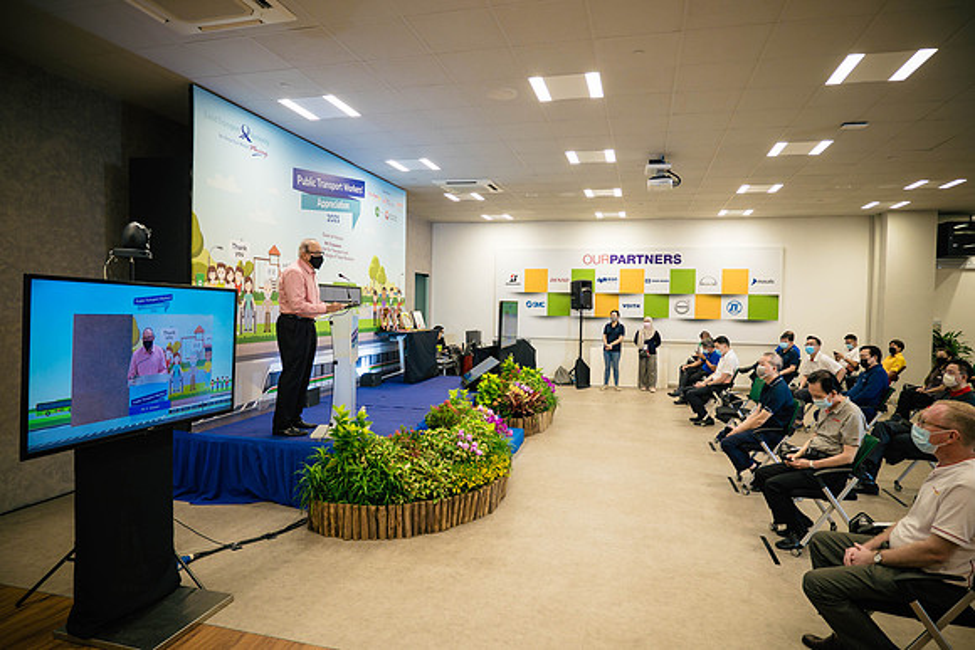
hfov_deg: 81.7
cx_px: 488
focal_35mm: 21
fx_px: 563
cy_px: 325
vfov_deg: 60.0
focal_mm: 10
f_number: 2
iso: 320
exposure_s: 1/100
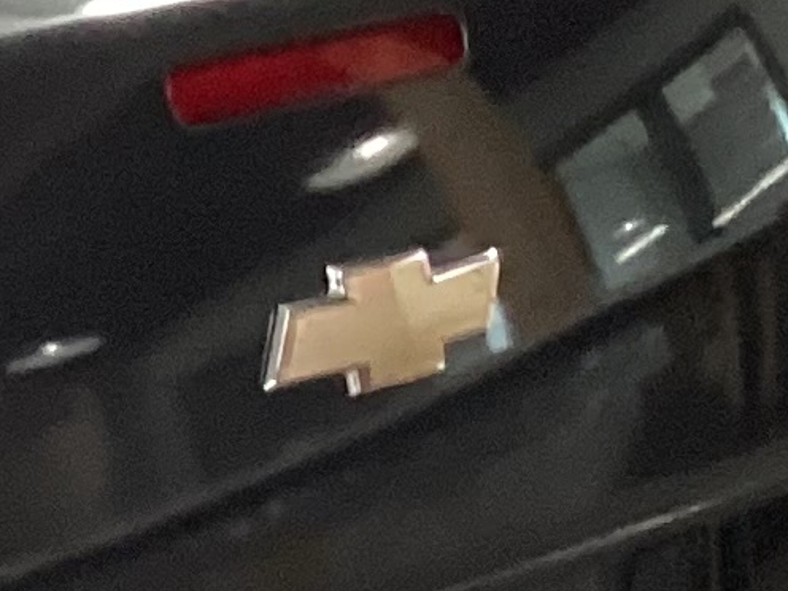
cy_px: 485
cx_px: -1042
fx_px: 4644
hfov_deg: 8.9
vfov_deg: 7.3
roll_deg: -0.7
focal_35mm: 204
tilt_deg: -20.8
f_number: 2.4
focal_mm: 3.3
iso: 250
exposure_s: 1/33
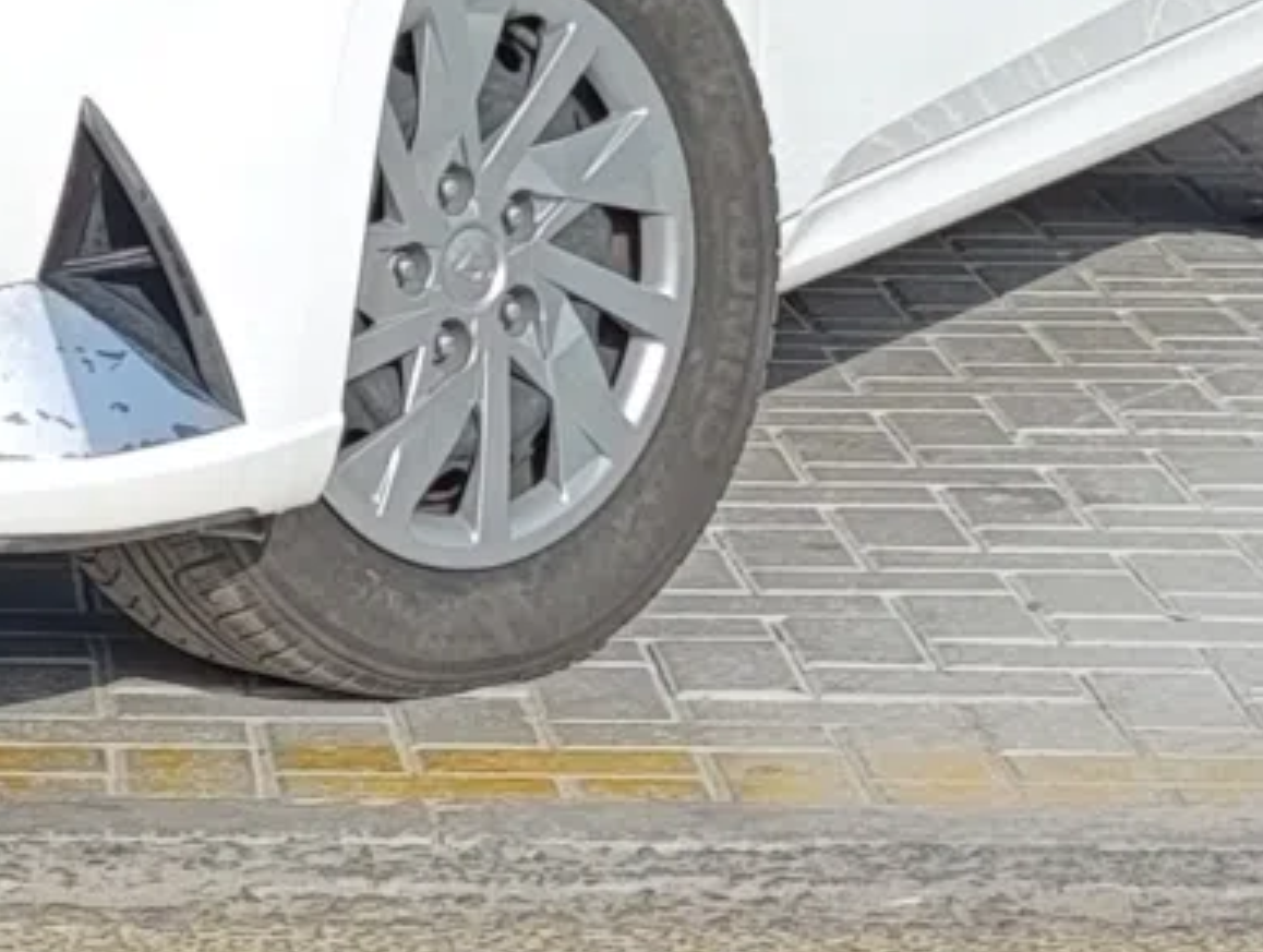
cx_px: -252
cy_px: -1161
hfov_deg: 8.0
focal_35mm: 244
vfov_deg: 5.9
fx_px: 8919
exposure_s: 1/548
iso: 53
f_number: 1.65
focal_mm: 6.11
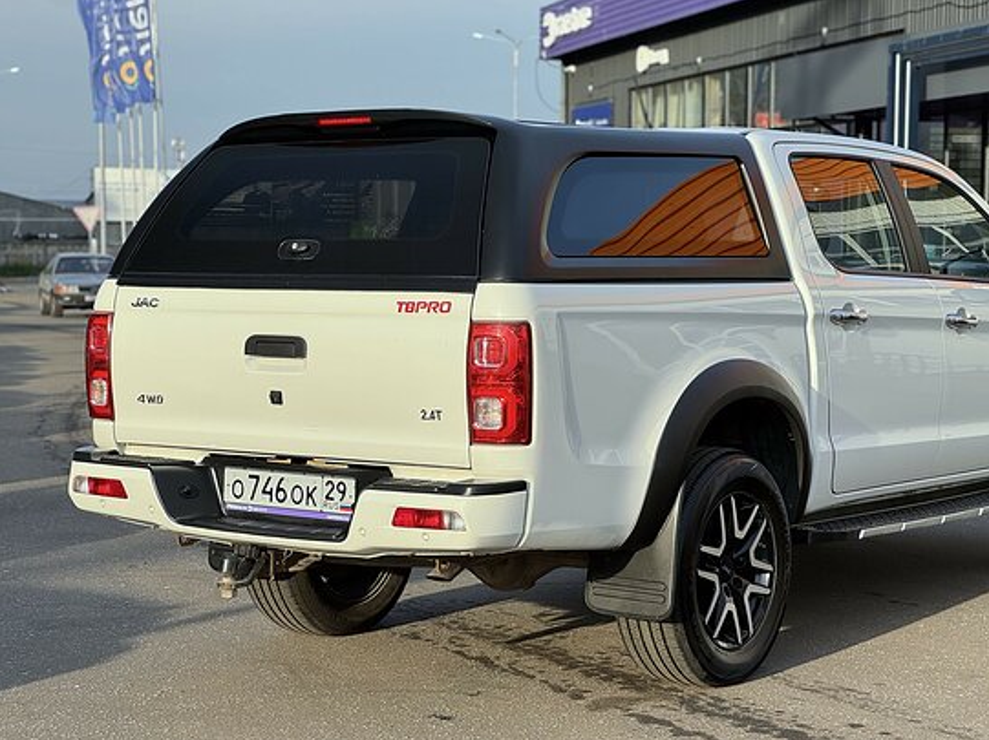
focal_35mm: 78
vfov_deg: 18.9
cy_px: 371
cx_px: 497
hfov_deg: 25.0
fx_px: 2227
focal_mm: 9
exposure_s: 1/196
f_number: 2.8
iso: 25
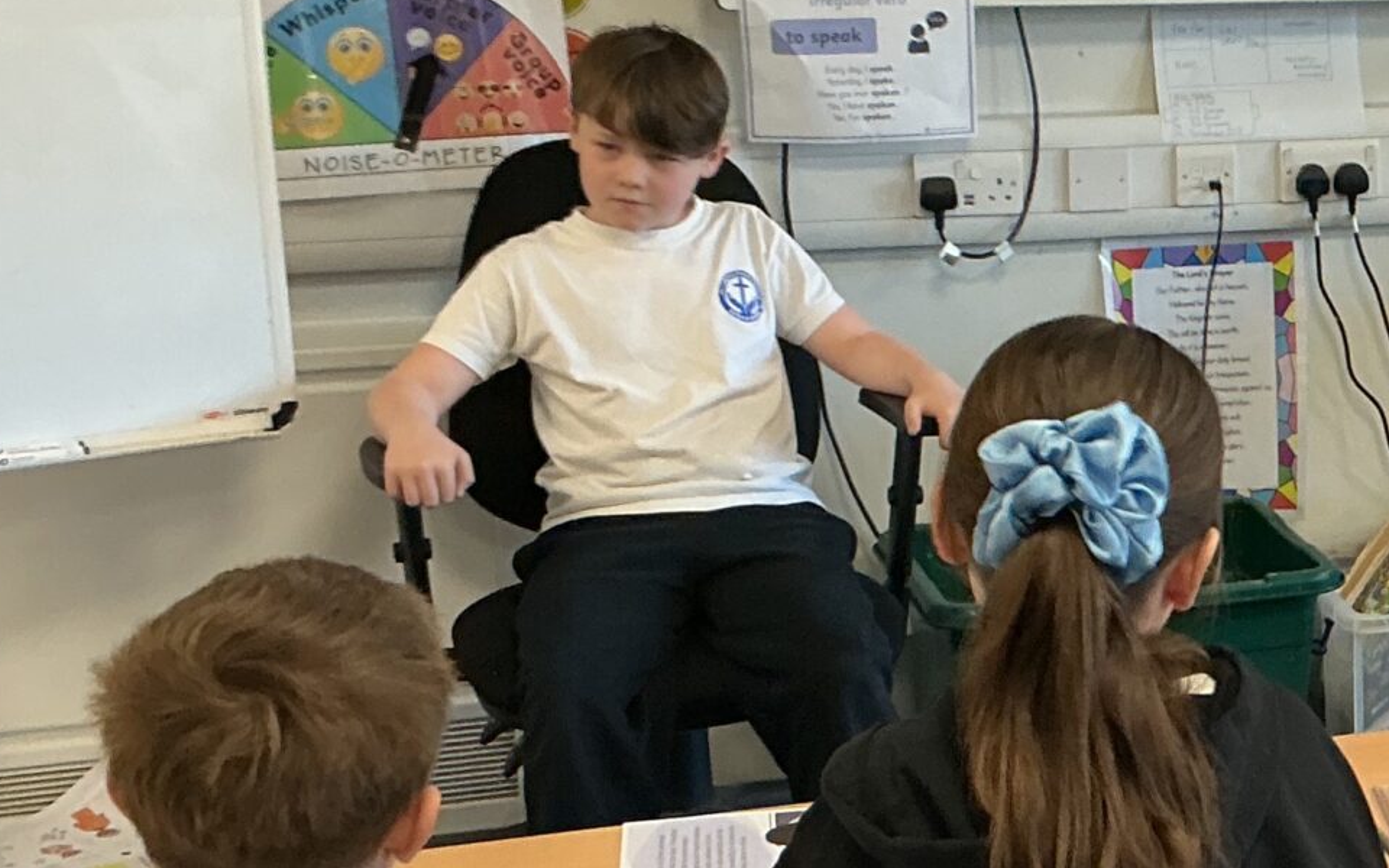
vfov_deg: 15.9
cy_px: 499
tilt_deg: -14.2
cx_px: 1552
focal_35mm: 82
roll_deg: -1.0
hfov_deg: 23.6
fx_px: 3104
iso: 80
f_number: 1.8
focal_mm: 3
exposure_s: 1/60
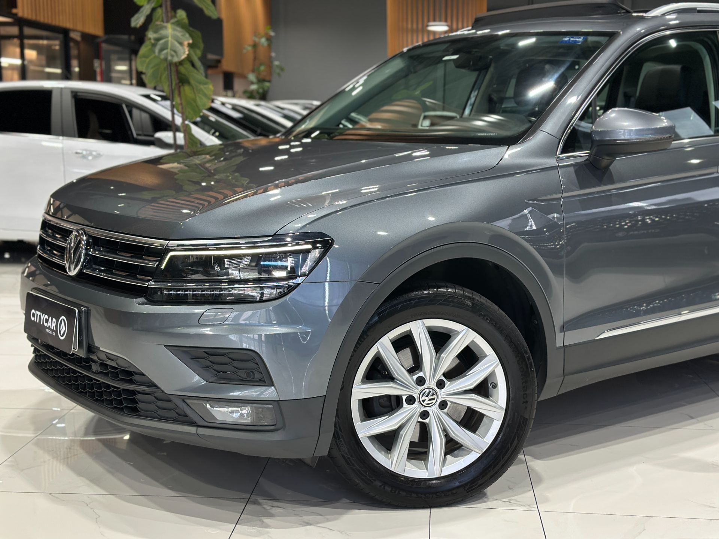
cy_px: 270
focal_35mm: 48
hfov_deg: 39.7
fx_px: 997
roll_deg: -0.6
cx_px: 360
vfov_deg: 30.3
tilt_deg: -9.1
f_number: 1.78
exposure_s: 1/63
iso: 125
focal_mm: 6.86
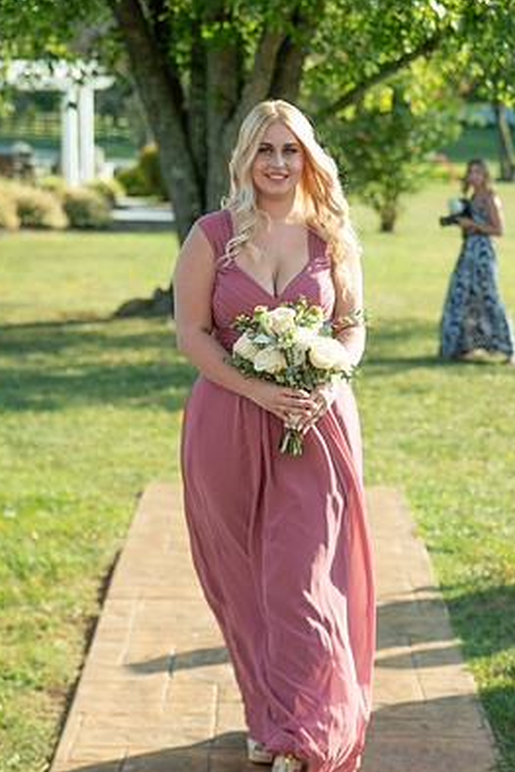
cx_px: 266
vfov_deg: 19.4
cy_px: 400
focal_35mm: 105
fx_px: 2251
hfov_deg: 13.1
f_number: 4
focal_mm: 92
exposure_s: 1/640
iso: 100
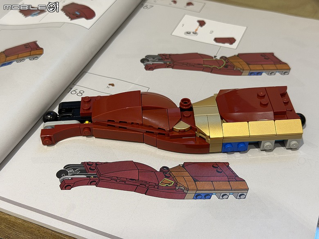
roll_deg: +1.7
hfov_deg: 39.7
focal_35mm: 48
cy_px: 120
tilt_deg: -43.2
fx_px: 442
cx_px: 160
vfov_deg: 30.3
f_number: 1.78
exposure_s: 1/60
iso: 200
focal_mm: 6.76
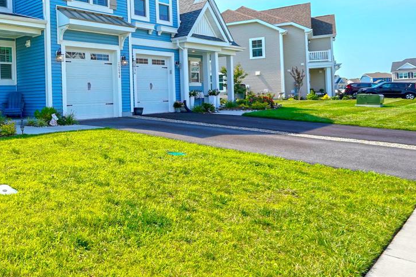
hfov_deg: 55.1
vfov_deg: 43.0
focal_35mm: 30
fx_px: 347
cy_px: 93
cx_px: 54
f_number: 6.3
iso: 100
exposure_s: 1/160
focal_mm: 10
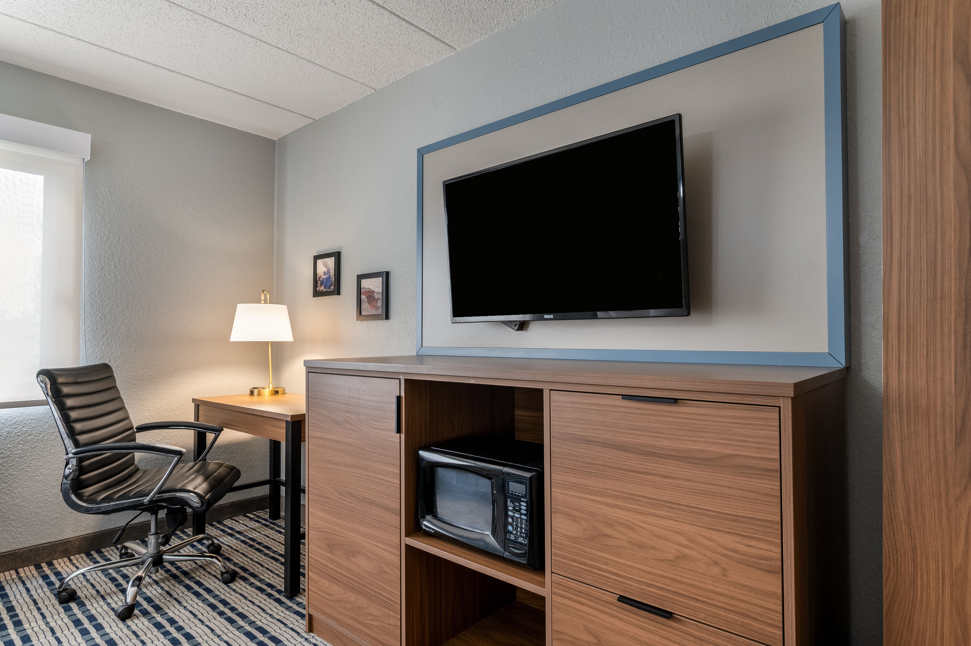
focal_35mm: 20
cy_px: 323
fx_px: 526
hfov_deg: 85.5
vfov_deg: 63.1
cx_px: 486
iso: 400
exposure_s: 1/2
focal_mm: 19.5
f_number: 8
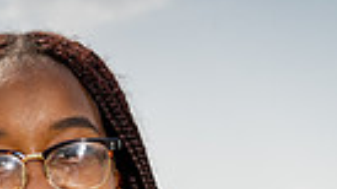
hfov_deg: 12.9
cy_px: 542
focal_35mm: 165
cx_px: 34
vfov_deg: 6.7
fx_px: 1474
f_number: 6.3
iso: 100
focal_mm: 48
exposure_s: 1/250
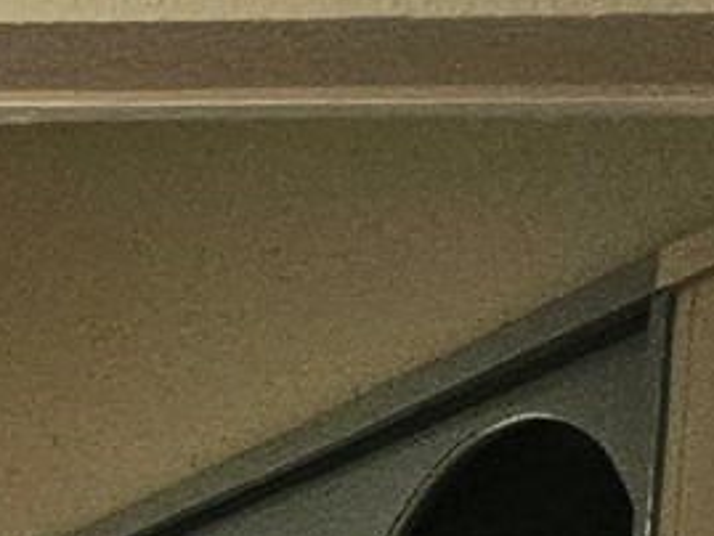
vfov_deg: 7.3
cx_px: -1646
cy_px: 1719
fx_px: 3611
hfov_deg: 8.7
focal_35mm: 175
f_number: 1.8
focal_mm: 5.4
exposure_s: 1/120
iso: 250
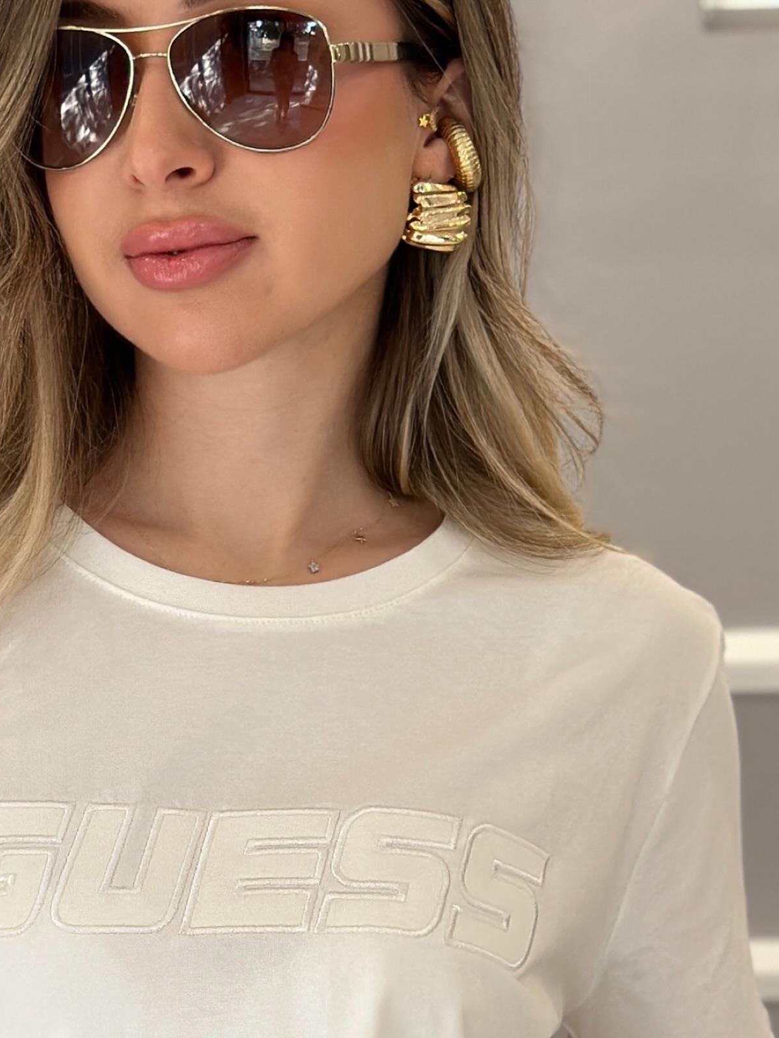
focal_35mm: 121
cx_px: 219
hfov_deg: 12.2
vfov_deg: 16.0
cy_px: 987
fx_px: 3629
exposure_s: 1/172
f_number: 1.78
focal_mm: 6.86
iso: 100
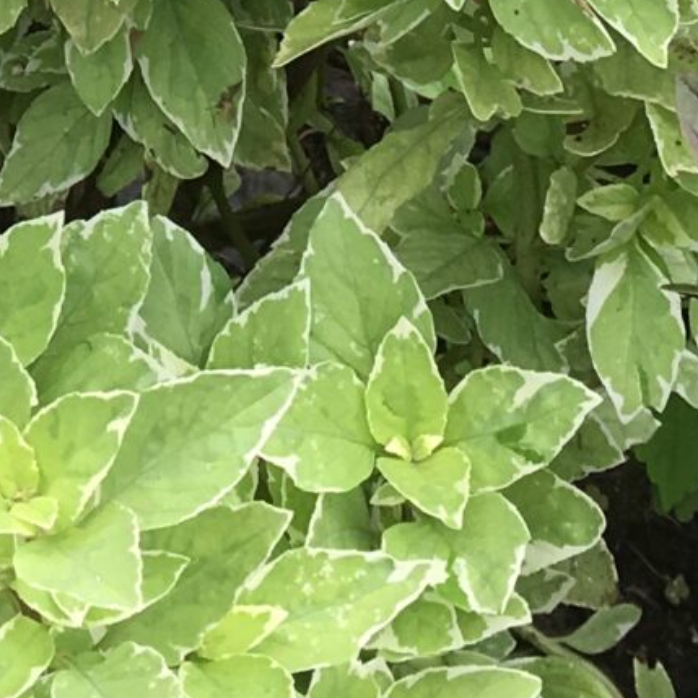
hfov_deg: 11.3
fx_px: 3490
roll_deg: +3.5
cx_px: -21
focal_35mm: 153
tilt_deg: -20.4
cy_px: -880
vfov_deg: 10.2
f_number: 2.2
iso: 25
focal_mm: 4.15
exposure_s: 1/320
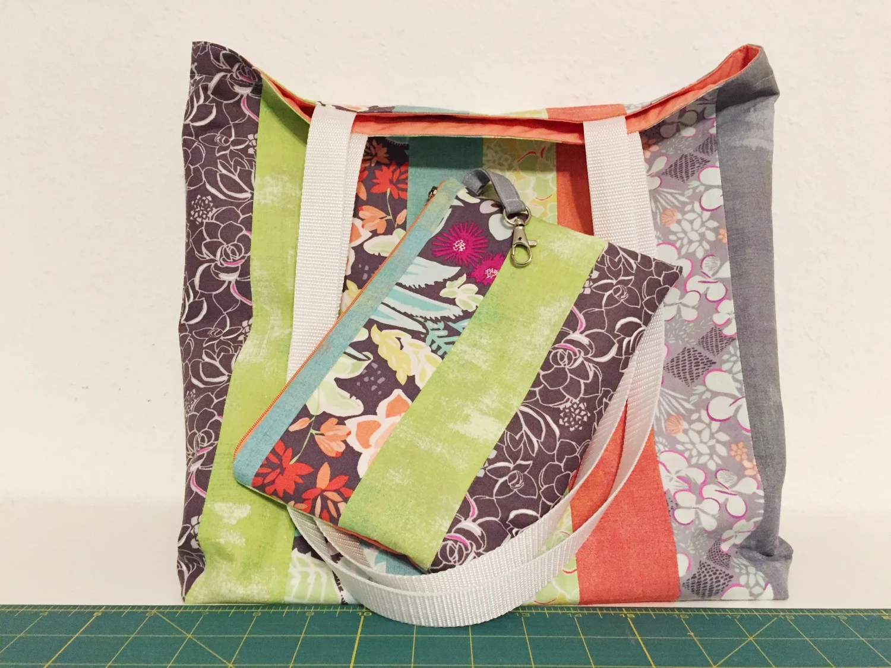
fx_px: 746
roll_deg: -0.8
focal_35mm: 29
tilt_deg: -4.8
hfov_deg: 61.7
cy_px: 334
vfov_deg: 48.2
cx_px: 446
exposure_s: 1/20
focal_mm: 4.15
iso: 250
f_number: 2.2
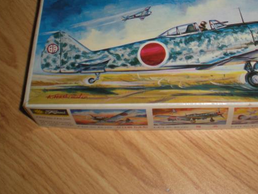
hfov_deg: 32.2
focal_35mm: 59
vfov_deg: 24.6
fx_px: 440
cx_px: 185
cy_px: 50
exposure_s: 1/60
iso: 64
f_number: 3.1
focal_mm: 6.3
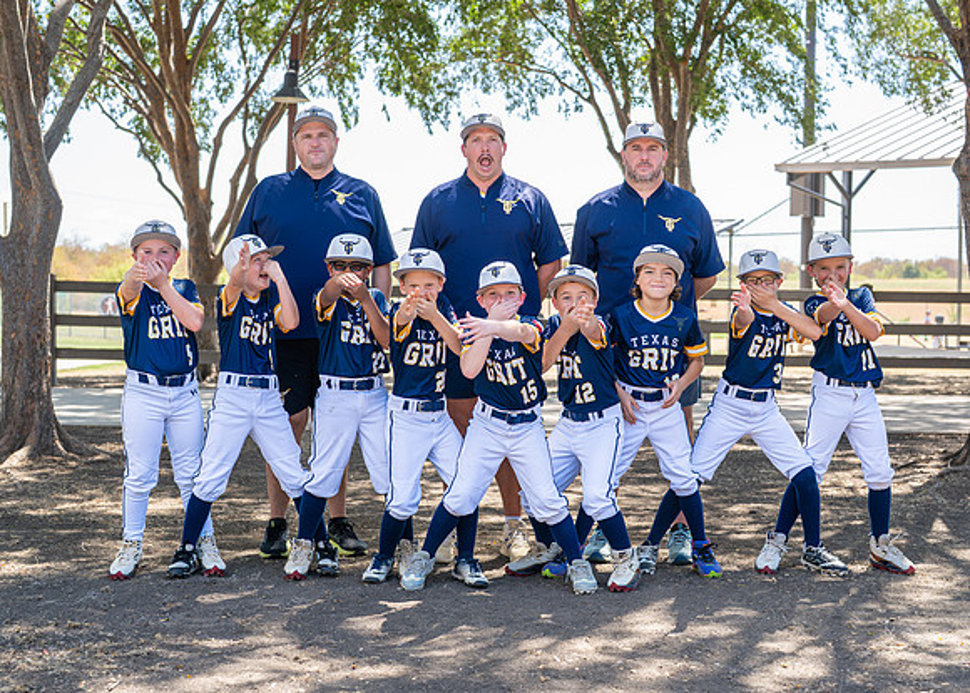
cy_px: 334
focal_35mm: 60
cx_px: 494
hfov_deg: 32.6
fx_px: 1659
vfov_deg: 23.6
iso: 100
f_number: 3.5
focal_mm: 50
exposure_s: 1/250
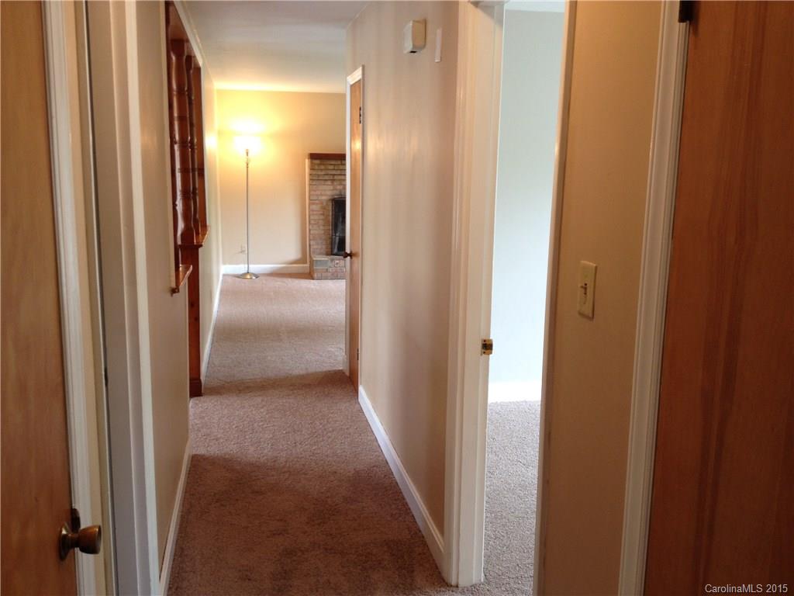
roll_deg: -1.4
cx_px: 397
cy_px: 298
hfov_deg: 52.6
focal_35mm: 35
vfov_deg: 40.7
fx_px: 803
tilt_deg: -12.0
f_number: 2.4
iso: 64
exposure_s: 1/20
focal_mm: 4.28
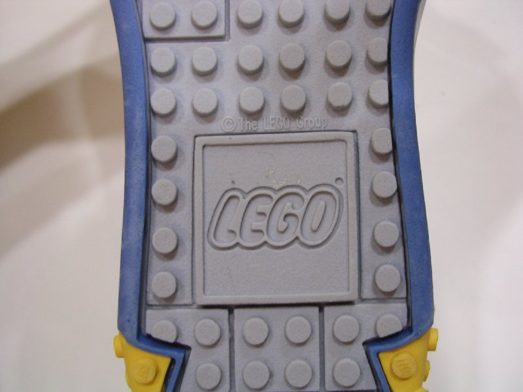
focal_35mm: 38
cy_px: 196
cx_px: 262
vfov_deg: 37.7
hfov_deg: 49.0
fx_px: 574
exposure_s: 1/7.2
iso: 100
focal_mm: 5.8
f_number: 2.8
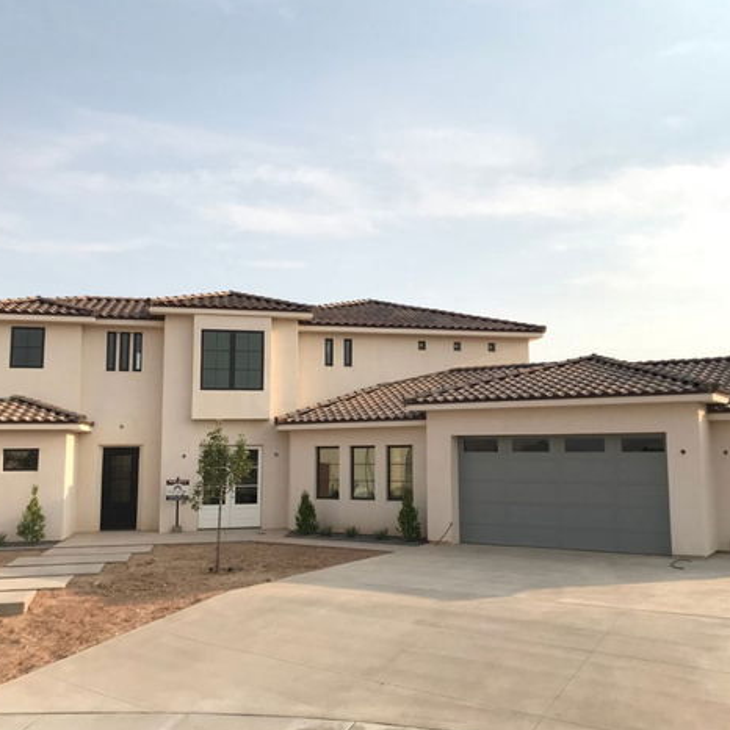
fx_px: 811
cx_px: 429
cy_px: 359
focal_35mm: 34
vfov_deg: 48.4
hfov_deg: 48.2
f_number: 1.8
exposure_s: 1/1277
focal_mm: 3.99
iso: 20
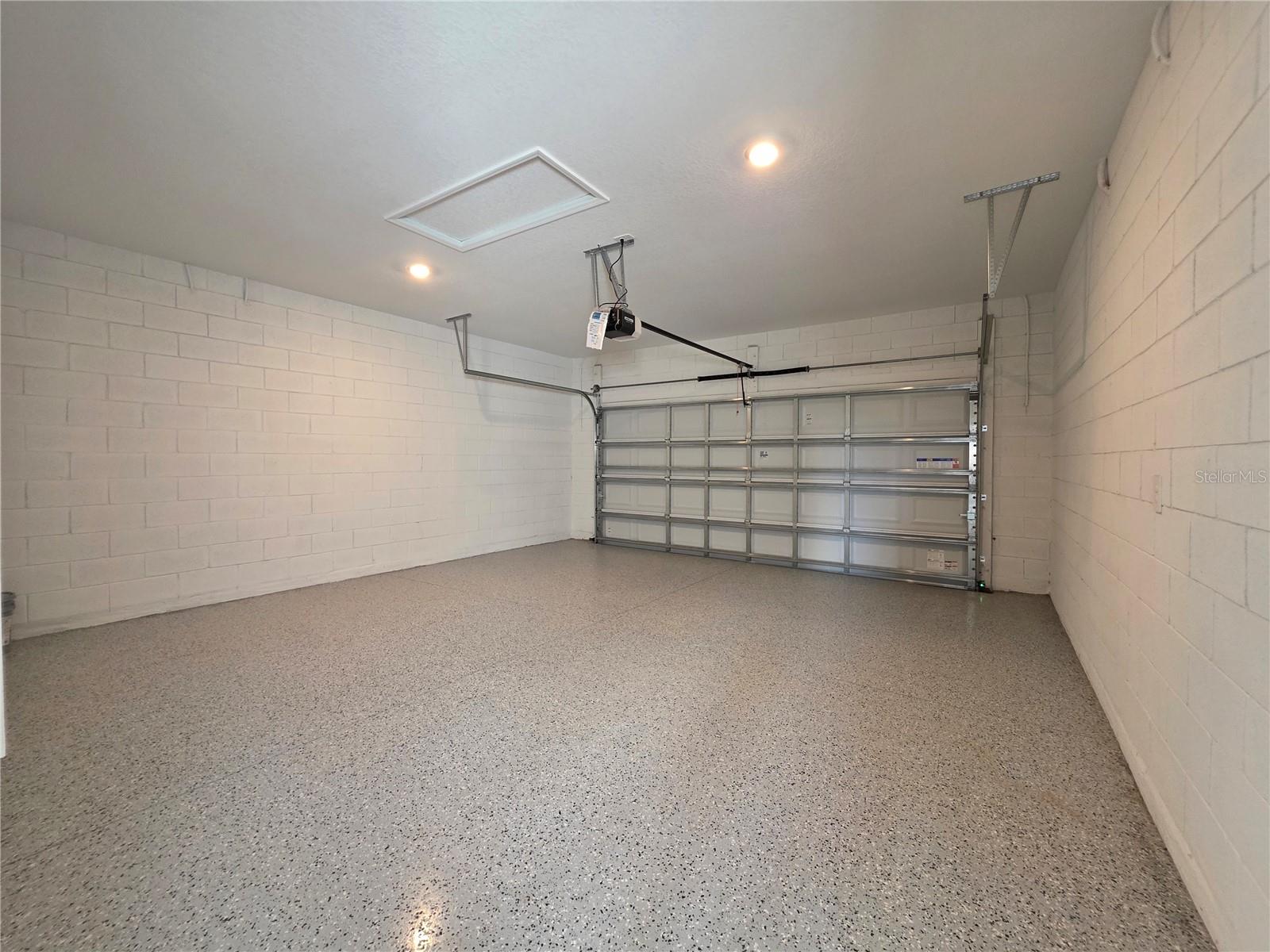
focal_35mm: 13
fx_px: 477
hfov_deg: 106.2
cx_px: 635
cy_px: 476
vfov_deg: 89.9
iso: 320
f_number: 1.9
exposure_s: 1/60
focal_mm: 2.2
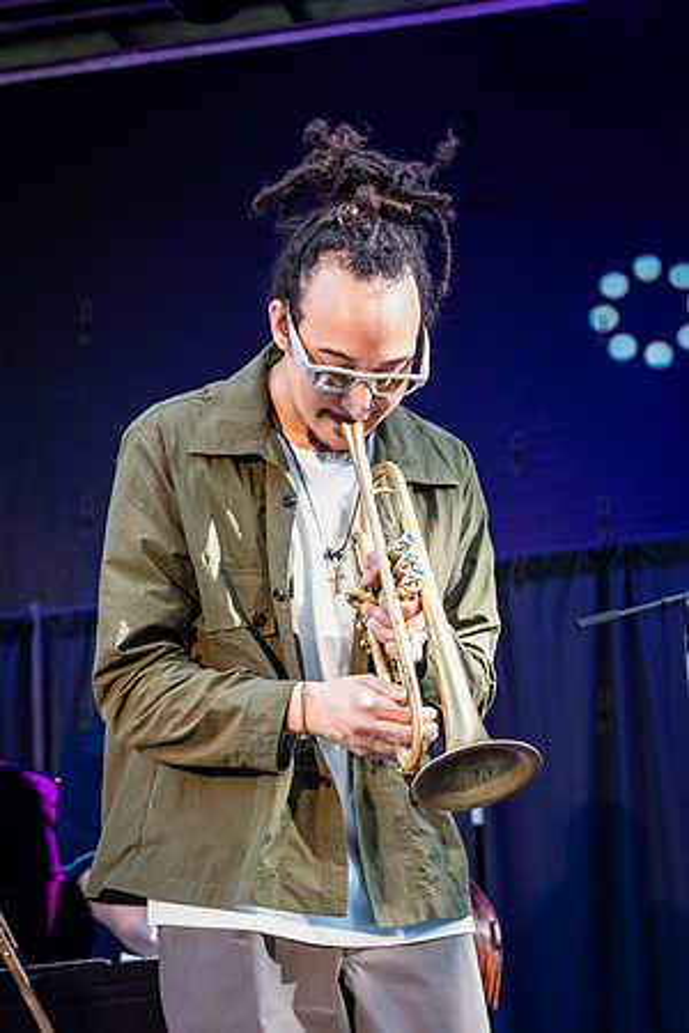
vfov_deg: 19.6
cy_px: 454
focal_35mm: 104
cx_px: 335
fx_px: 2992
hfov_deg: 13.1
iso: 2500
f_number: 4
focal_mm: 62
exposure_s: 1/400
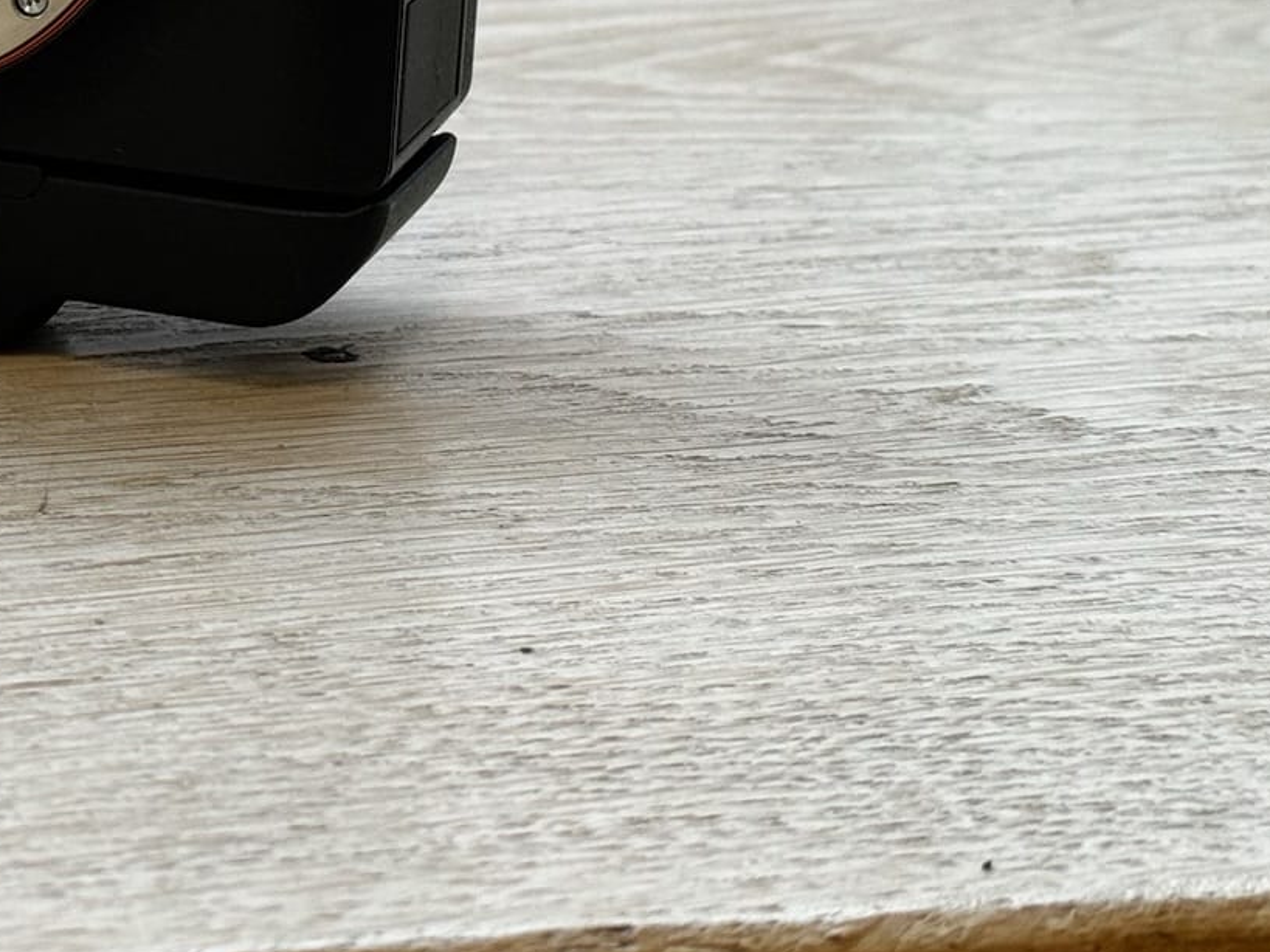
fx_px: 4402
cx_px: -147
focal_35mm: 120
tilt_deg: -15.9
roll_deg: -1.5
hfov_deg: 15.9
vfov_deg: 12.2
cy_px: 43
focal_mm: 6.86
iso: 100
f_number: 1.78
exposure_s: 1/77
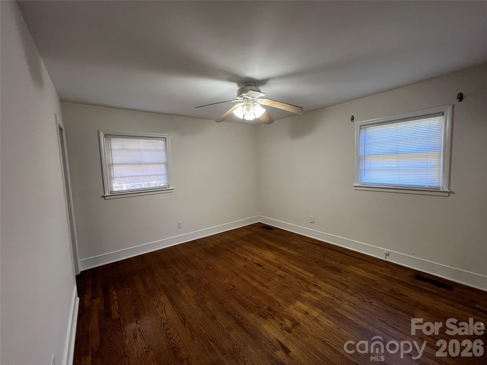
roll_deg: +1.8
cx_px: 244
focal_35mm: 13
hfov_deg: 106.2
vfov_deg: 89.9
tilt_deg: -5.0
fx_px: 183
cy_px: 182
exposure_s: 1/60
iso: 160
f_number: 1.8
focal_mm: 1.57
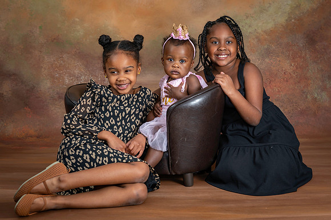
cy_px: 94
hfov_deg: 34.3
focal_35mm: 58
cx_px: 185
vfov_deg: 23.2
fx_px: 535
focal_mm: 50
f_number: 5
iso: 250
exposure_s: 1/200
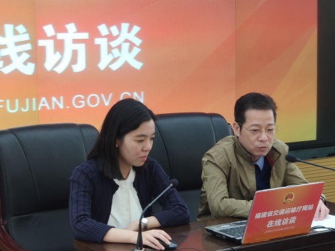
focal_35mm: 84
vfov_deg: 17.6
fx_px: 813
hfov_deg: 23.3
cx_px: 168
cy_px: 126
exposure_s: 1/33
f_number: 2.2
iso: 1340
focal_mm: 6.22
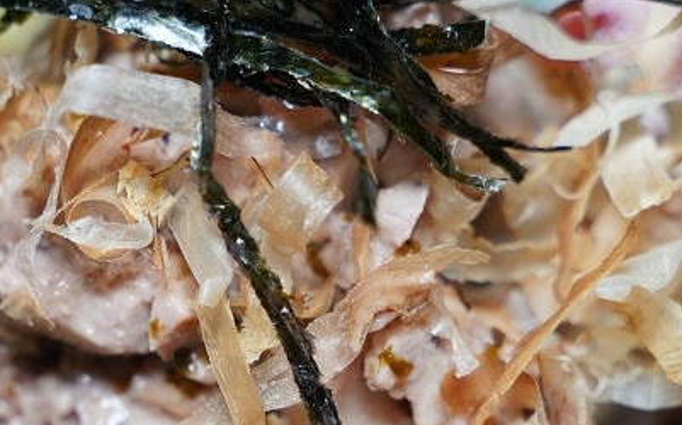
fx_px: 4253
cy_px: 347
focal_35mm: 229
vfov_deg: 5.7
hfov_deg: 9.2
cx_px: 190
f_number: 4
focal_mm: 75
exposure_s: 1/80
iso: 400
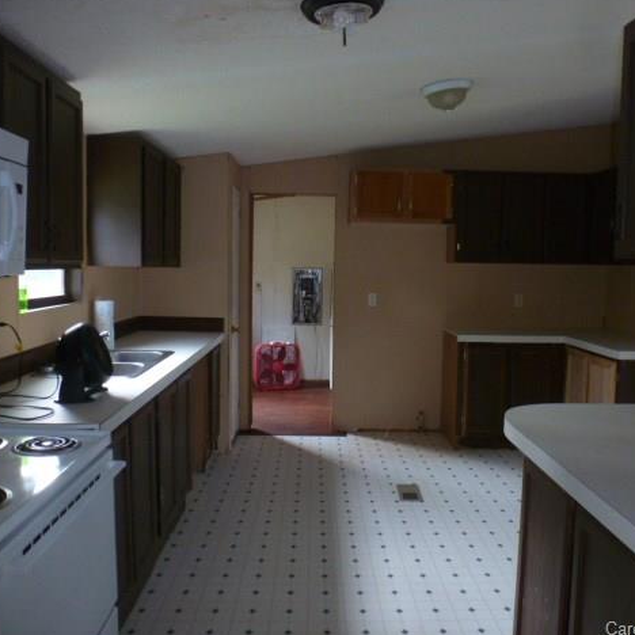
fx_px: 602
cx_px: 327
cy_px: 316
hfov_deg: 55.6
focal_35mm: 29
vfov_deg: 55.6
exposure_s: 1/60
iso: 320
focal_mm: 4.3
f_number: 3.3
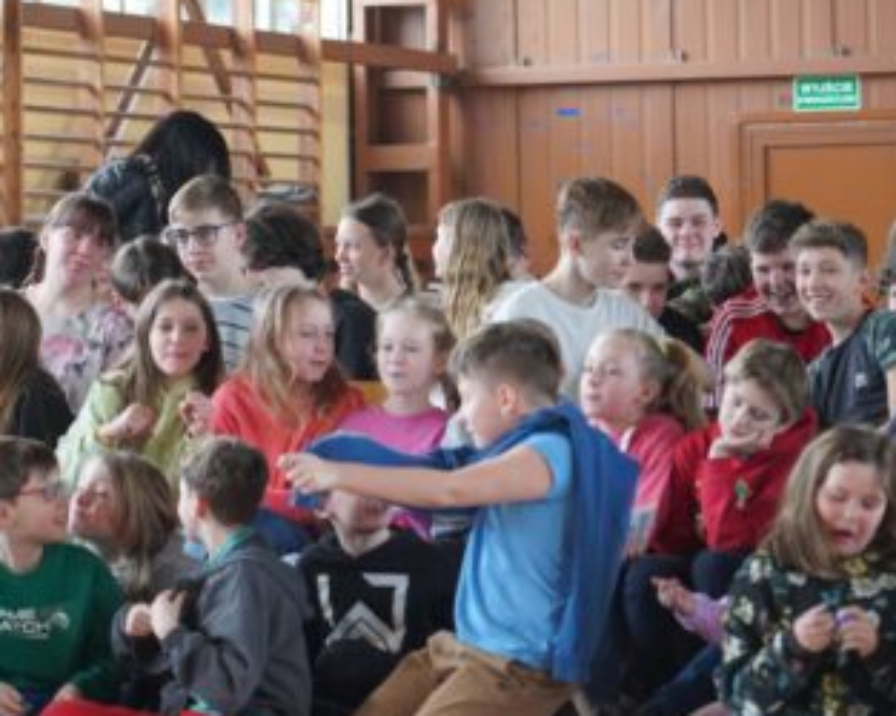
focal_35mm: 189
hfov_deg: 10.2
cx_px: 398
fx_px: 5009
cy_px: 475
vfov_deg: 8.2
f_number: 4
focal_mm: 105
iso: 3200
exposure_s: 1/160
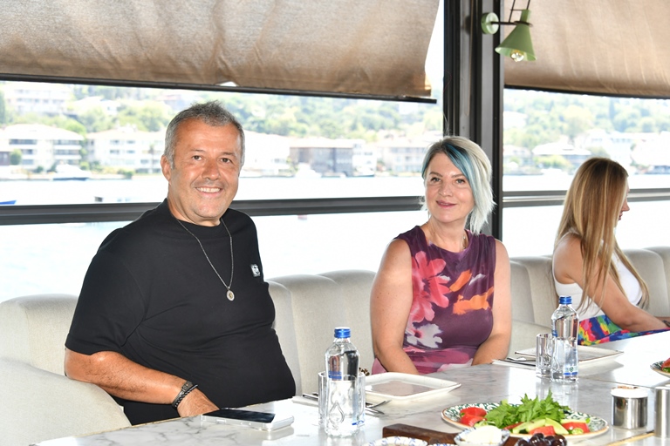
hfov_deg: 32.4
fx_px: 1154
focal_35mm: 62
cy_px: 223
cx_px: 335
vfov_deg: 21.9
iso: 640
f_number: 5.6
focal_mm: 62
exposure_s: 1/200
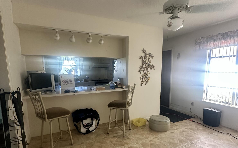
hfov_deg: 85.1
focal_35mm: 20
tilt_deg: -7.9
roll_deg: -0.6
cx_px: 118
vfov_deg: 59.2
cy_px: 88
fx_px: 130
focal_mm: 2.22
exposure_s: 1/94
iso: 320
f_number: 2.2
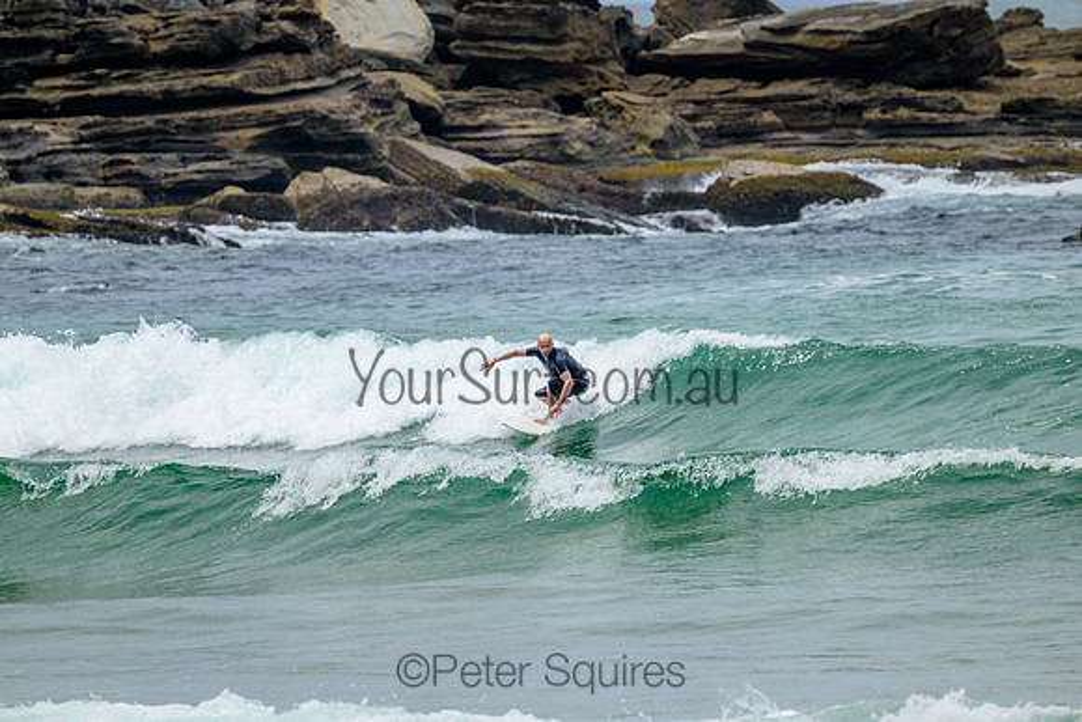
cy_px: 361
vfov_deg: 1.7
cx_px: 541
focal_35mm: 800
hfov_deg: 2.6
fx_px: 24049
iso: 800
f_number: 11
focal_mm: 800
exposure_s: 1/2000
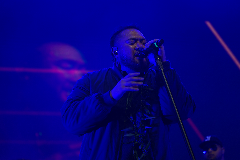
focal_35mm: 105
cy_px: 80
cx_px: 120
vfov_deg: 13.0
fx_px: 700
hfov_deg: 19.5
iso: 250
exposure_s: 1/125
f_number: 4
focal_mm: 105
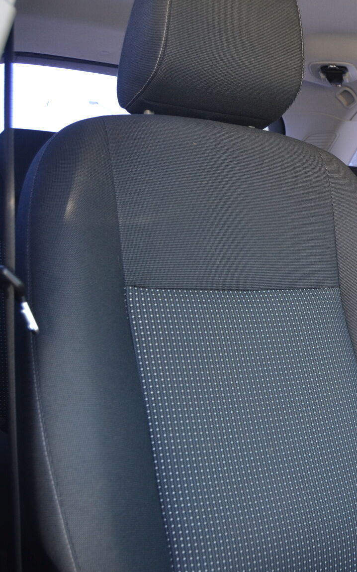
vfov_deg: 43.5
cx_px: 453
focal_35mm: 46
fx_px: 716
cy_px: 278
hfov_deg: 24.7
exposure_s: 1/100
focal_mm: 18
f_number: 5
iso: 400
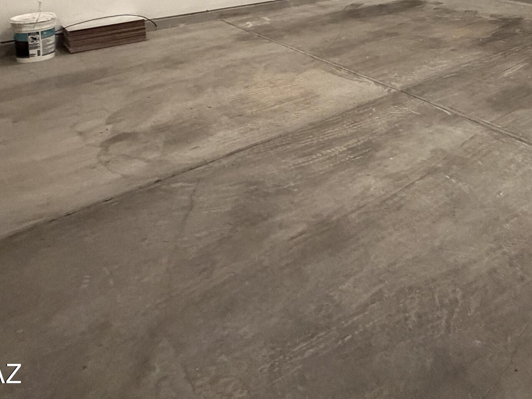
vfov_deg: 35.7
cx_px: 456
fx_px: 507
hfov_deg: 50.5
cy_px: -53
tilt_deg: -4.4
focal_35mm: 33
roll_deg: +0.7
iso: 500
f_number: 2.2
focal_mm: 2.22
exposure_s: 1/60
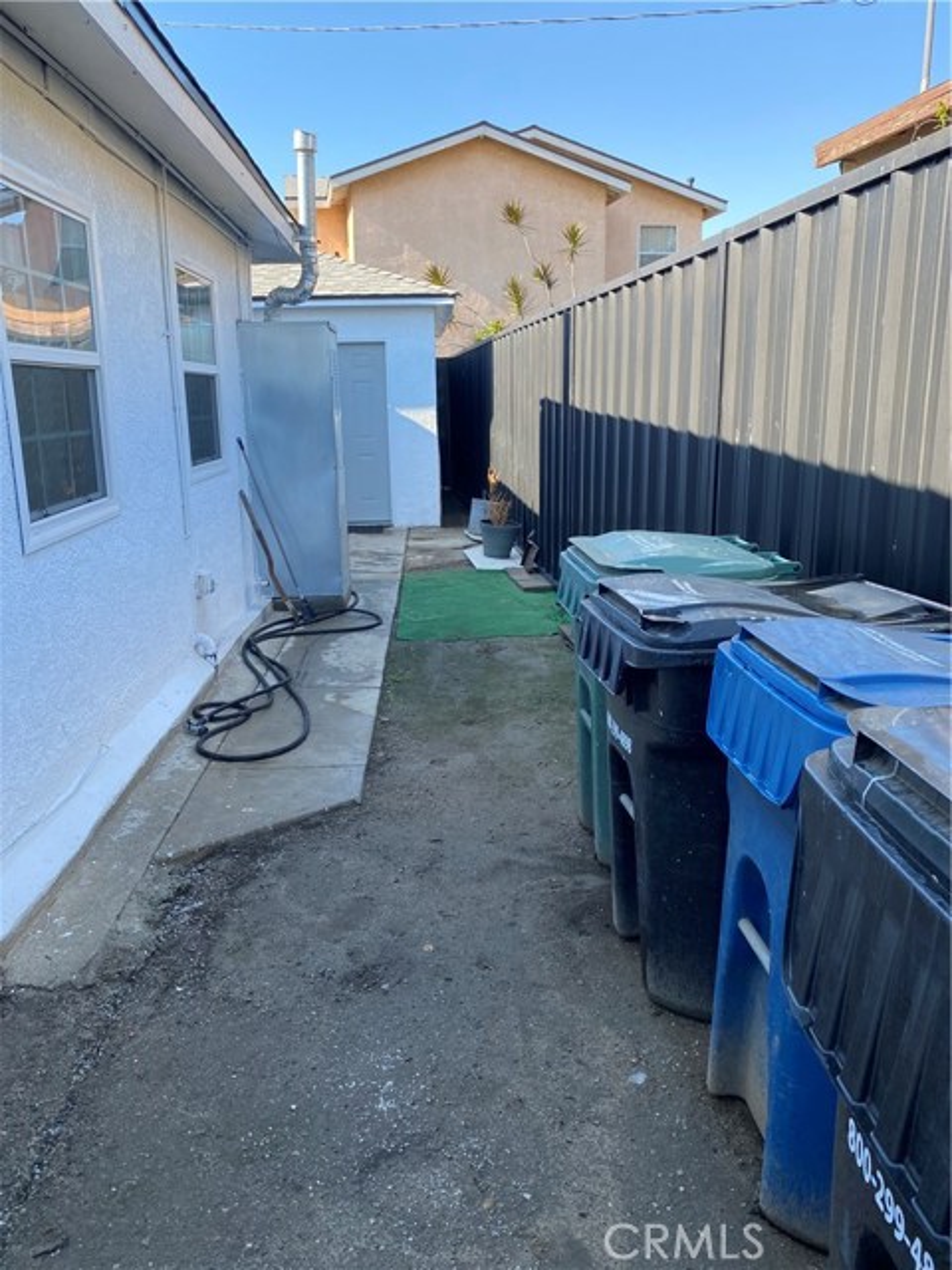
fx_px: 953
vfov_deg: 67.3
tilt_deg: -11.4
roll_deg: +1.0
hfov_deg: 53.1
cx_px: 476
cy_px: 635
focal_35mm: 26
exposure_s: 1/401
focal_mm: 4.25
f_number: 1.8
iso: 32
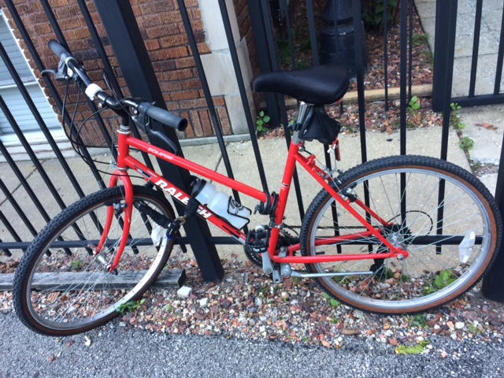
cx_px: 252
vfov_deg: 48.2
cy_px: 189
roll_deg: +14.3
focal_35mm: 29
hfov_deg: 61.7
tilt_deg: -34.1
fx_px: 422
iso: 50
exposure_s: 1/30
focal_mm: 4.15
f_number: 2.2
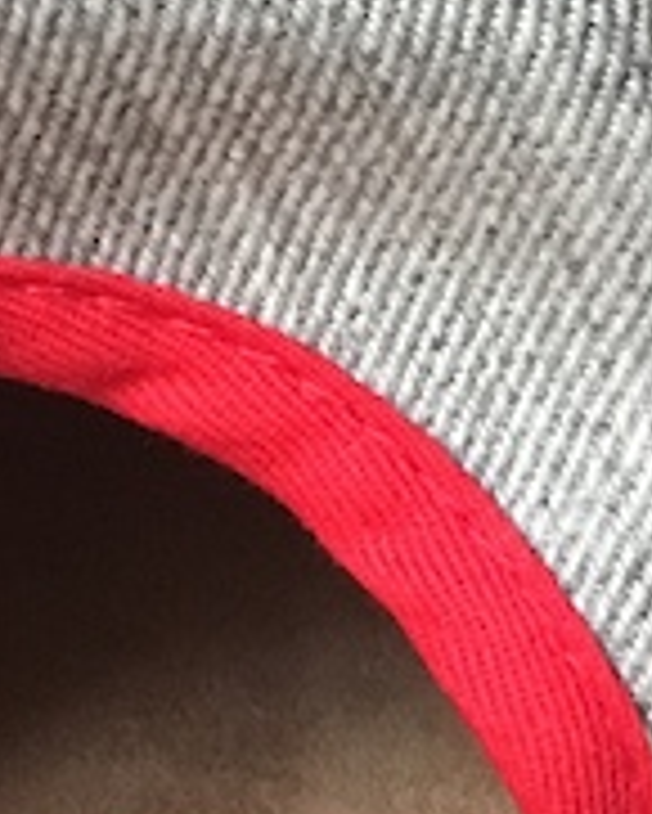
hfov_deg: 9.5
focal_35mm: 160
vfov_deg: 12.0
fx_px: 3856
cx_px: -252
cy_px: 364
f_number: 2.2
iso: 200
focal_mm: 4.15
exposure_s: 1/15
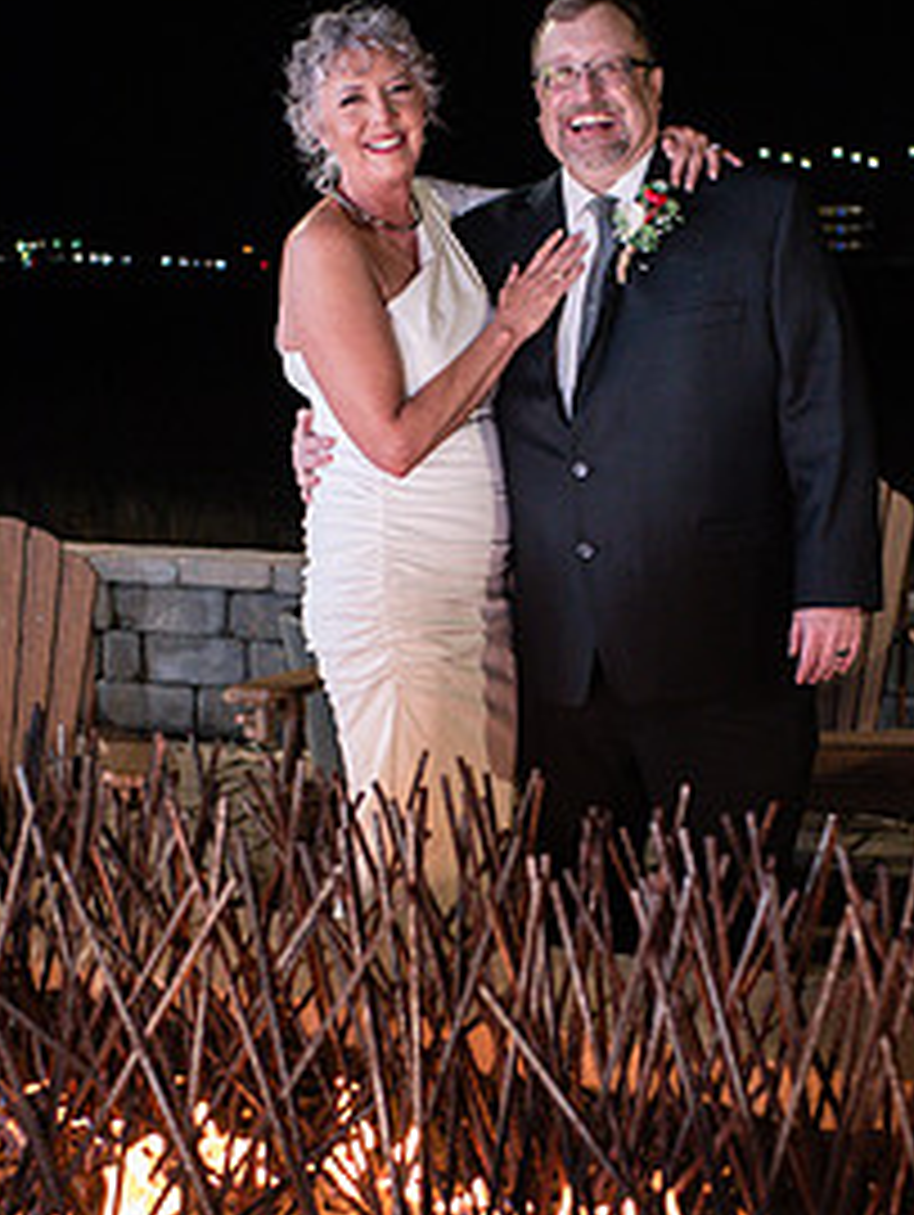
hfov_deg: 26.0
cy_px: 724
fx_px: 1968
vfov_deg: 34.2
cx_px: 585
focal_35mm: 56
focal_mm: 35
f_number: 3.2
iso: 2000
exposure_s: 1/200
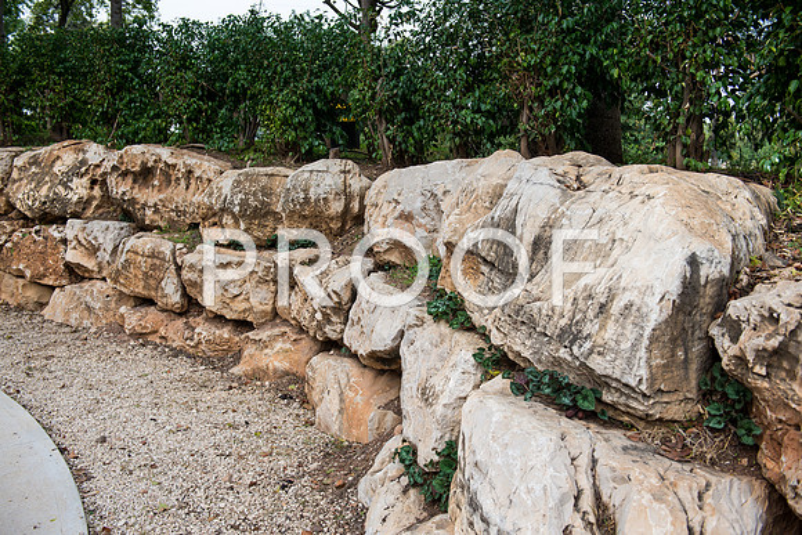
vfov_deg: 38.9
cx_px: 401
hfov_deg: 55.8
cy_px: 268
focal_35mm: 34
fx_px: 758
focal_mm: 34
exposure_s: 1/400
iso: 100
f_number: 3.5
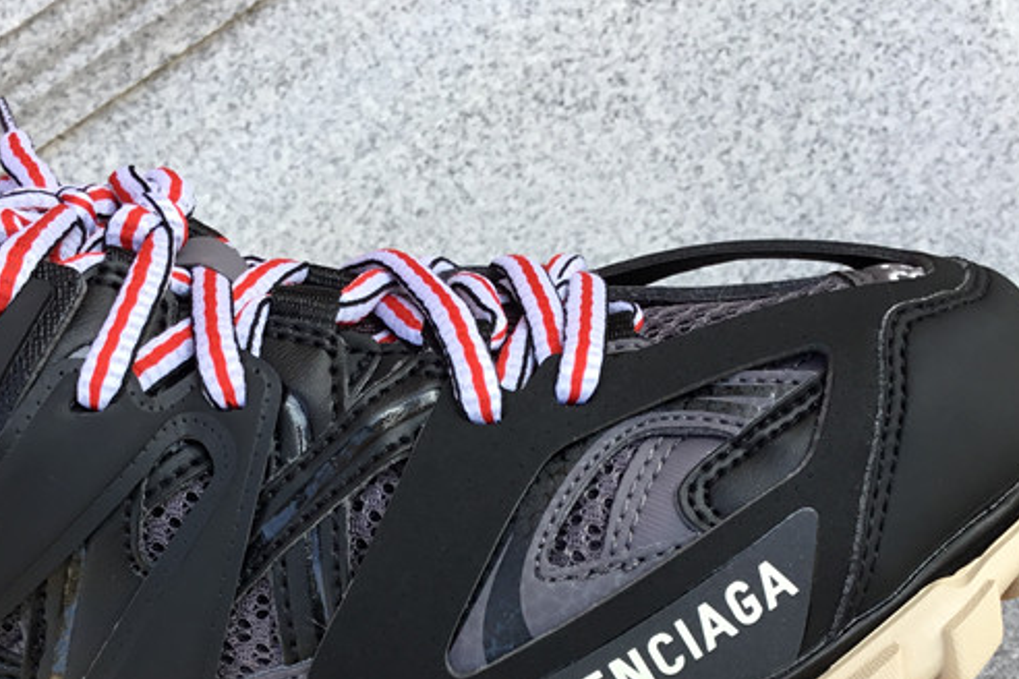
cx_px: 439
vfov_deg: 22.3
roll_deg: +35.4
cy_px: 647
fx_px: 1670
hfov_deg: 33.9
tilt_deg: -36.5
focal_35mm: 59
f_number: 2.4
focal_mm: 3.3
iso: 25
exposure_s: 1/165
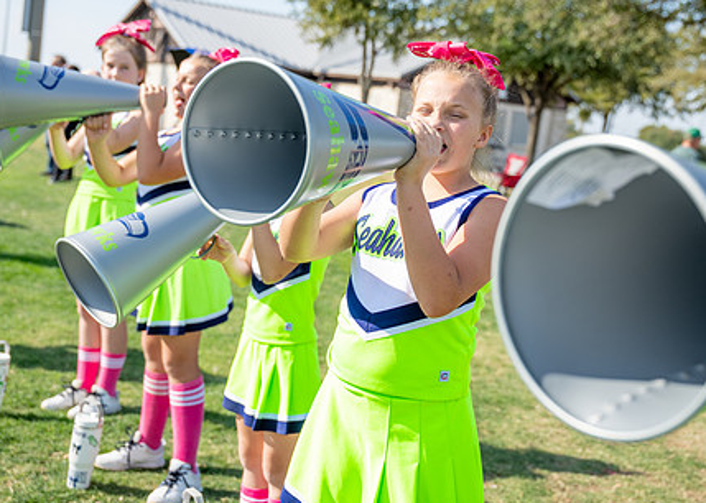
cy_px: 181
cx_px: 382
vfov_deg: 26.6
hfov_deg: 36.7
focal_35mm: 53
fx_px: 1062
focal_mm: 37.4
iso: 100
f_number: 2.8
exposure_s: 1/1250
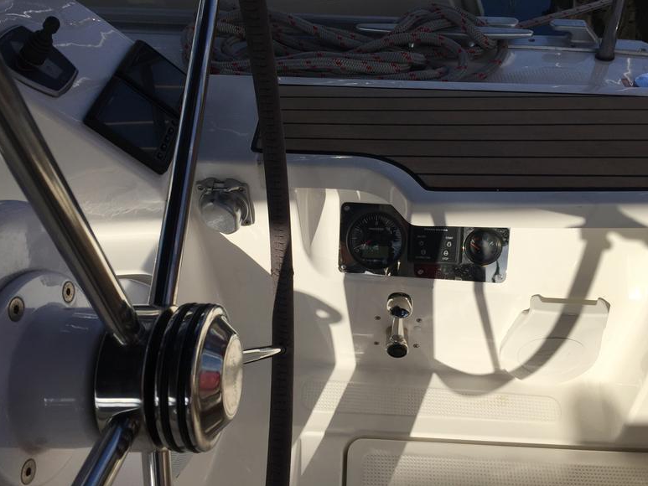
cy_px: 237
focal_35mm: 30
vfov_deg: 46.8
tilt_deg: -44.1
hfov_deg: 60.0
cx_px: 327
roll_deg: +4.9
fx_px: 562
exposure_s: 1/3597
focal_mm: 4.15
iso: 32
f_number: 2.2
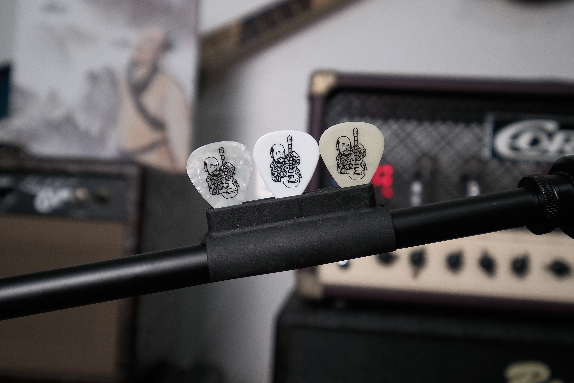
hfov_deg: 53.1
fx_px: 574
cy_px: 192
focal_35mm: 36
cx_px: 287
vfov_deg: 36.9
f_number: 4
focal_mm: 24
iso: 800
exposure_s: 1/100
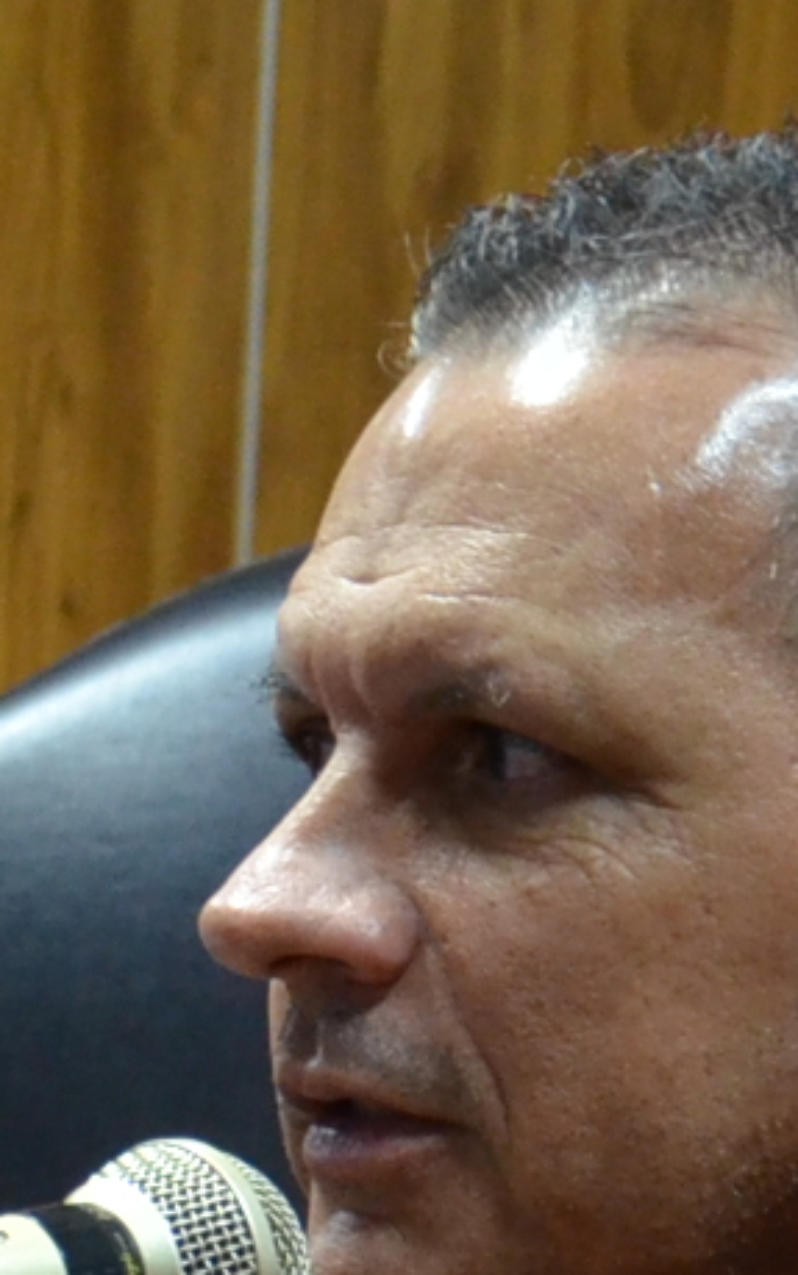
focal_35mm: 262
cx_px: -901
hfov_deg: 4.9
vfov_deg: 7.9
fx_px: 9114
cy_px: 1914
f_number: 4.2
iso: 1400
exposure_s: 1/30
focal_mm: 32
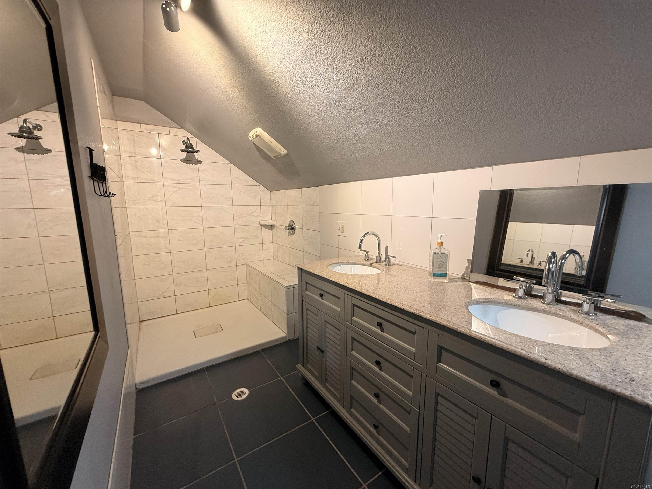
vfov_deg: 85.7
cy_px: 244
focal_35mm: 14
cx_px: 326
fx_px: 264
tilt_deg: -8.4
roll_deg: +0.9
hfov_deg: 102.1
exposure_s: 1/60
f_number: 2.2
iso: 200
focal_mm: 2.22
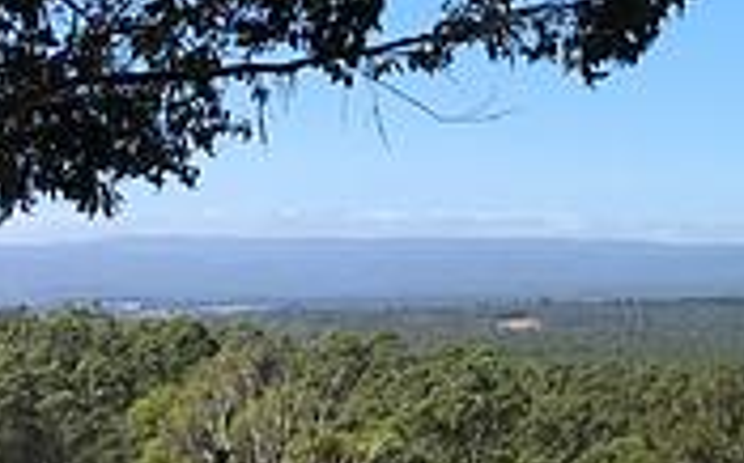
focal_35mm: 109
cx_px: 740
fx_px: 2208
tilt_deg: +16.2
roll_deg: -0.2
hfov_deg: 18.6
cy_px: -376
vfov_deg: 11.2
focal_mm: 4.15
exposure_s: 1/1241
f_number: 2.2
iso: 25
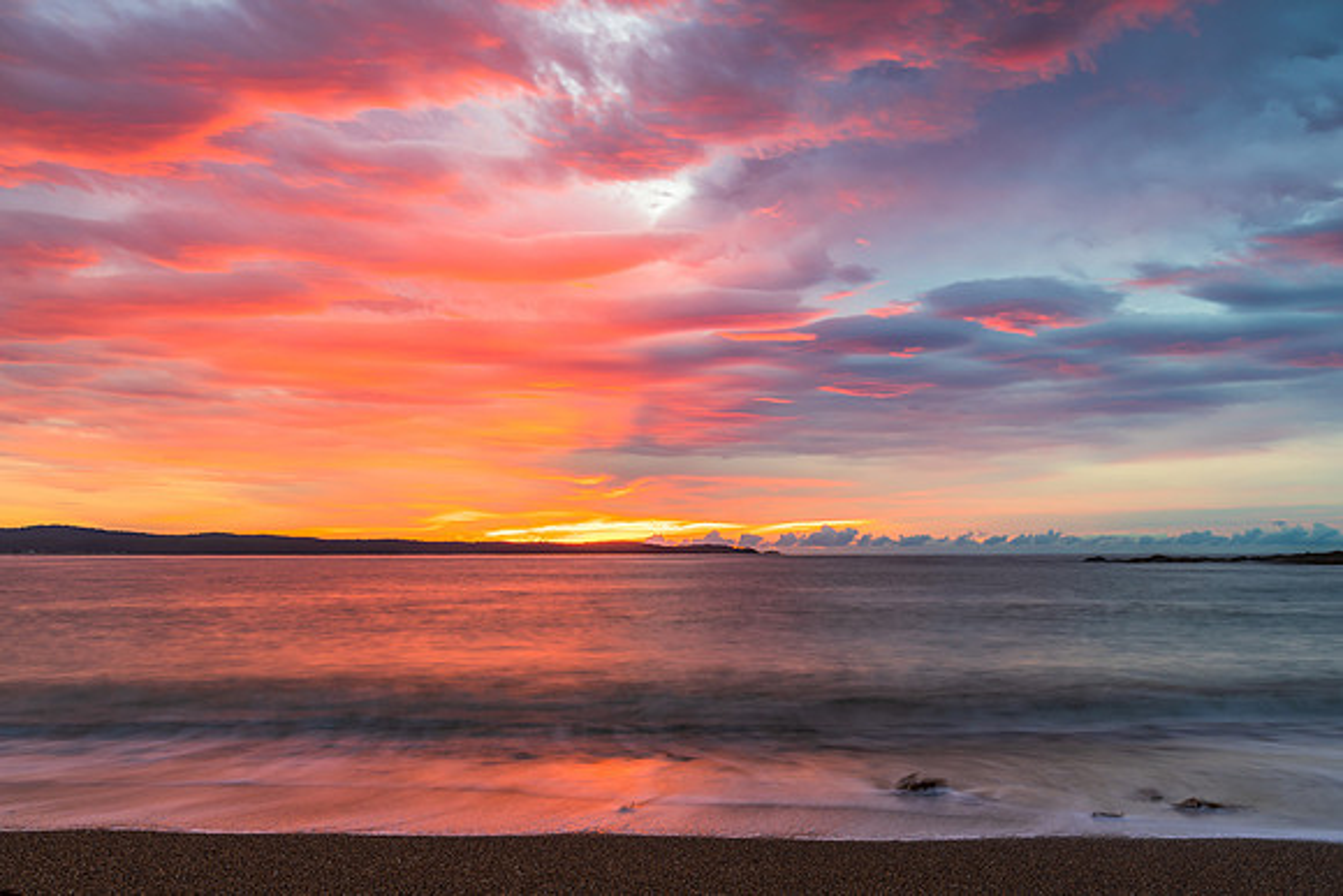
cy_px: 448
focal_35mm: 37
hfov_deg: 52.2
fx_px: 1372
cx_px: 672
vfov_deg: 36.2
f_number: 9
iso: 100
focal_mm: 35
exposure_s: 2.5
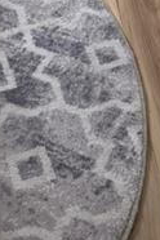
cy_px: -470
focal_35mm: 161
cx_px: 177
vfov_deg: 9.8
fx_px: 1073
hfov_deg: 8.5
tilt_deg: -14.5
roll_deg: -3.0
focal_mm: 6.76
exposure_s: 1/174
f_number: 1.78
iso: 80
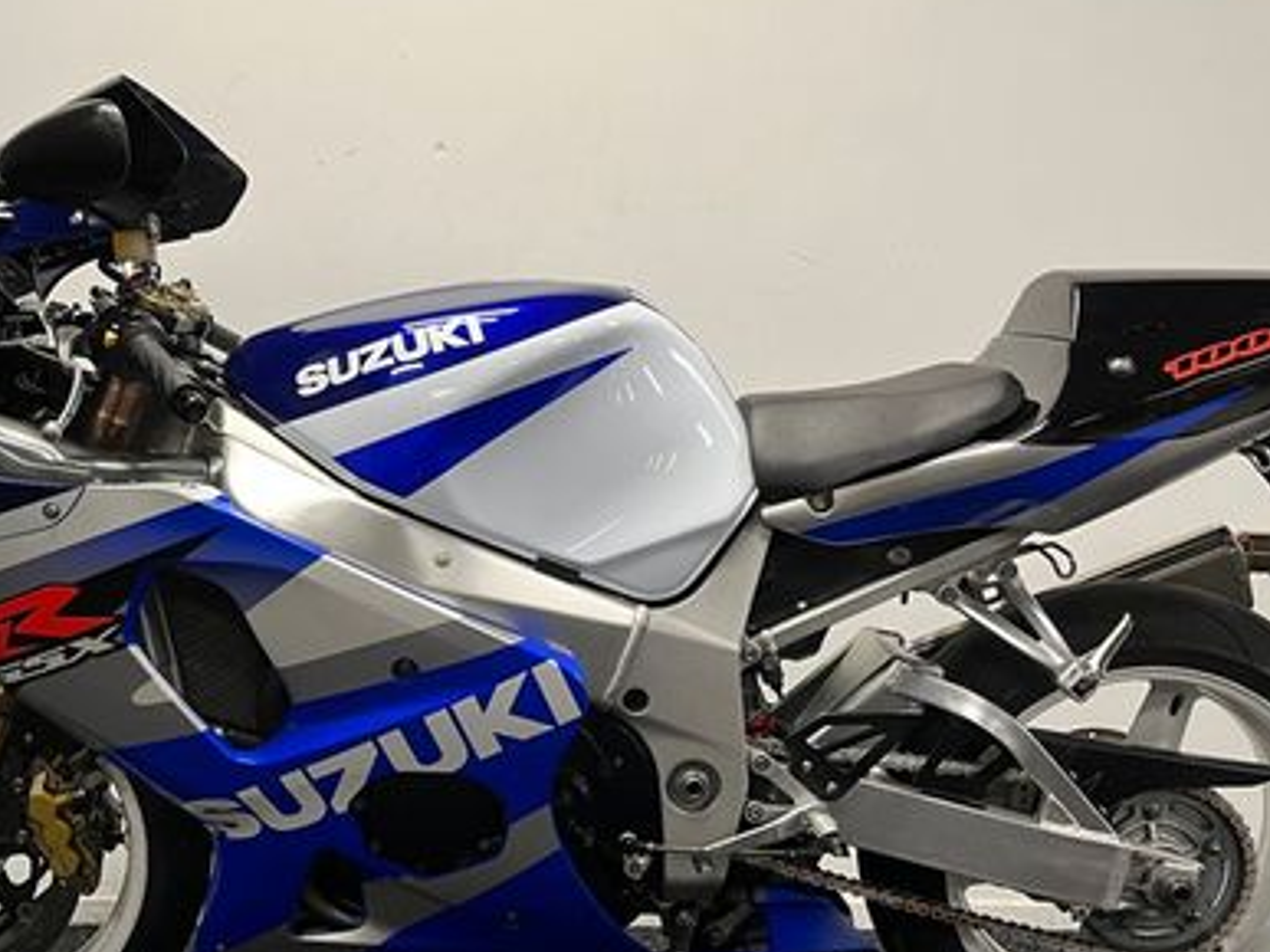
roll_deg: -0.6
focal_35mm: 43
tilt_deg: +0.2
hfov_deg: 43.8
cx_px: 545
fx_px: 1577
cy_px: 532
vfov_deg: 33.5
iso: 80
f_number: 1.6
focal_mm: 5.1
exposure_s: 1/50
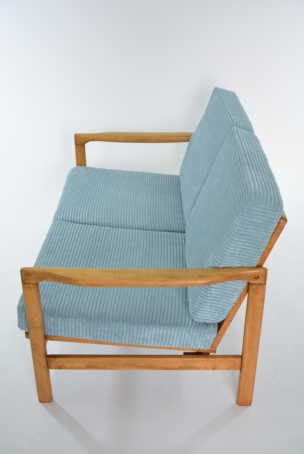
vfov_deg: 46.4
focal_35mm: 42
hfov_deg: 31.9
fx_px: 531
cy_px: 227
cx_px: 152
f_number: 5
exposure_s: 1/60
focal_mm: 28
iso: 800
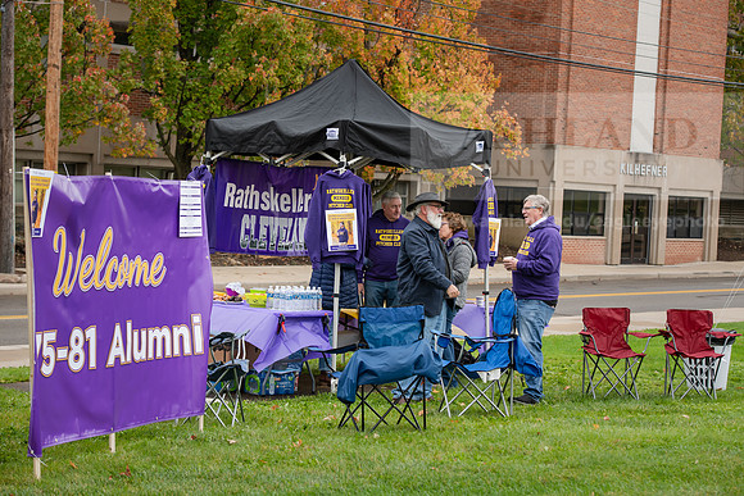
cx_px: 372
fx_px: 1695
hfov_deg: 24.8
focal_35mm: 82
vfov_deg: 16.7
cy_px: 248
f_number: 5
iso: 400
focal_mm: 82
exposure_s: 1/320
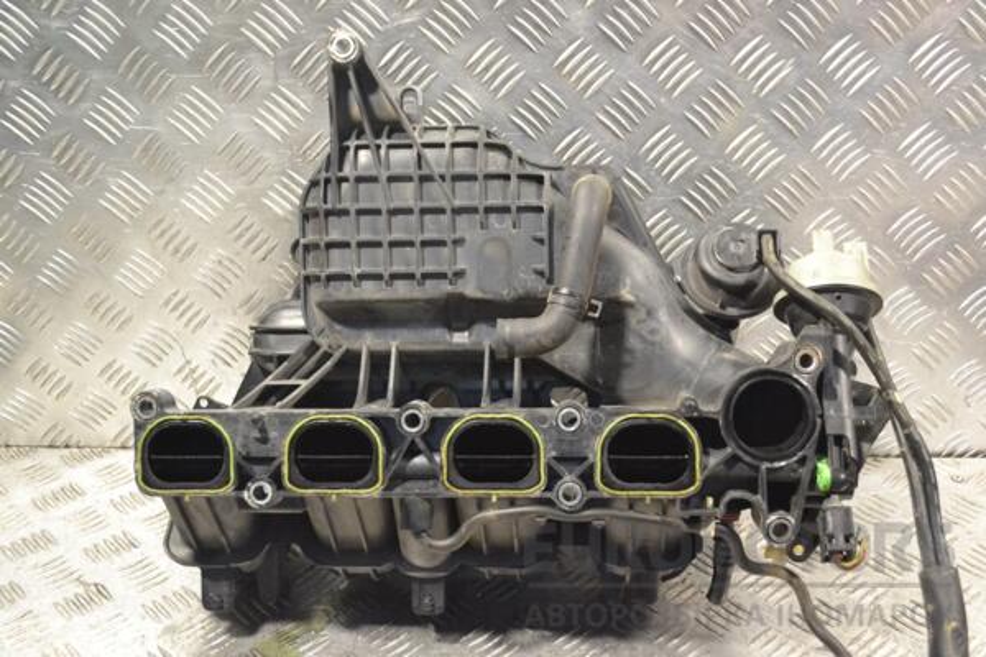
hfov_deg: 43.6
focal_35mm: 45
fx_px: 1232
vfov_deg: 29.9
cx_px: 493
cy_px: 328
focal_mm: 30
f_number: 6.3
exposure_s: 1/160
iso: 3200
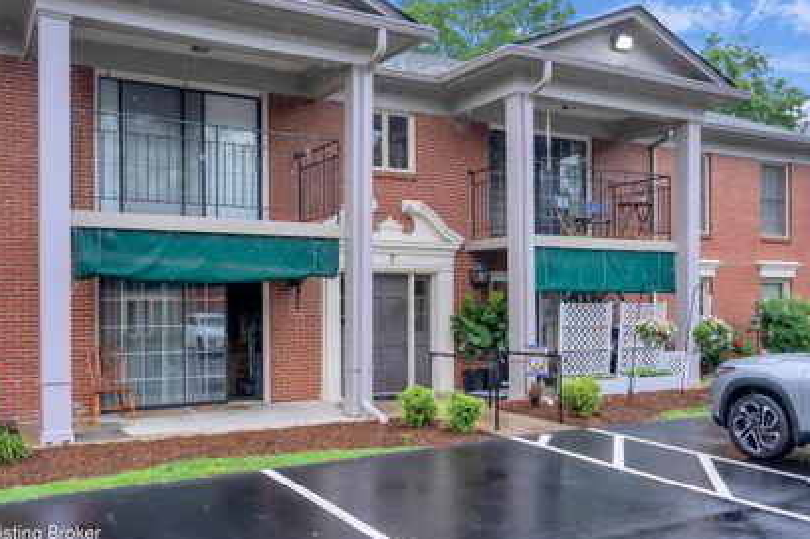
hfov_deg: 57.2
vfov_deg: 39.8
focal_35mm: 33
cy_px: 233
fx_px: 742
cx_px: 422
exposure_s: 1/800
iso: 2500
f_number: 4
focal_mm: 27
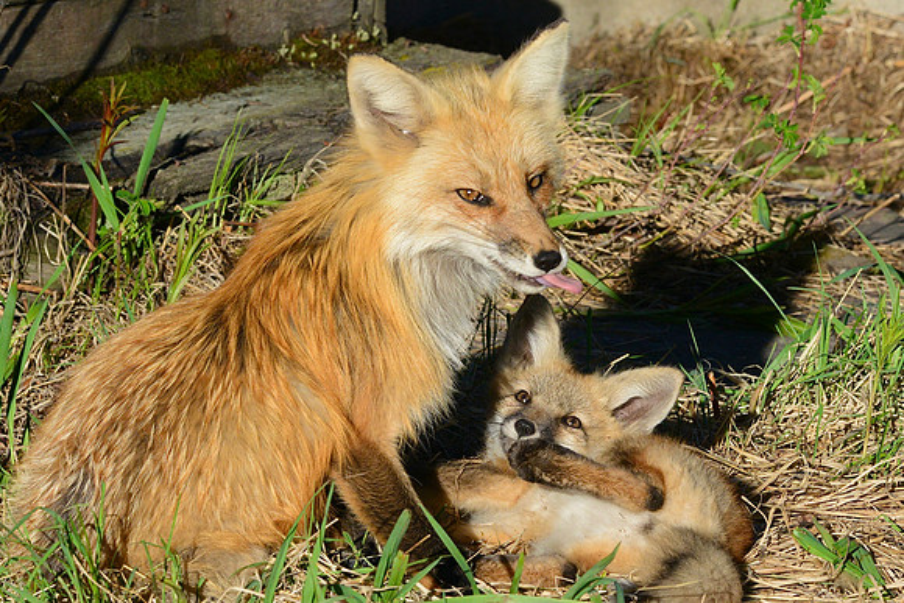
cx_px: 452
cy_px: 302
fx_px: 7535
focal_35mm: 300
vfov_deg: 4.6
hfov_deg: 6.9
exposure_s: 1/800
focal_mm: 300
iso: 1250
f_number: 14
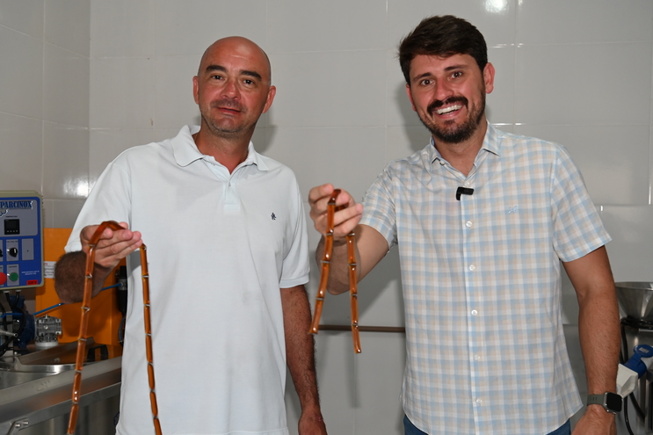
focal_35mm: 46
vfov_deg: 29.2
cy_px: 248
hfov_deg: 42.7
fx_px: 834
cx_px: 304
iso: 640
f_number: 4
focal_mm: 38
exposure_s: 1/60
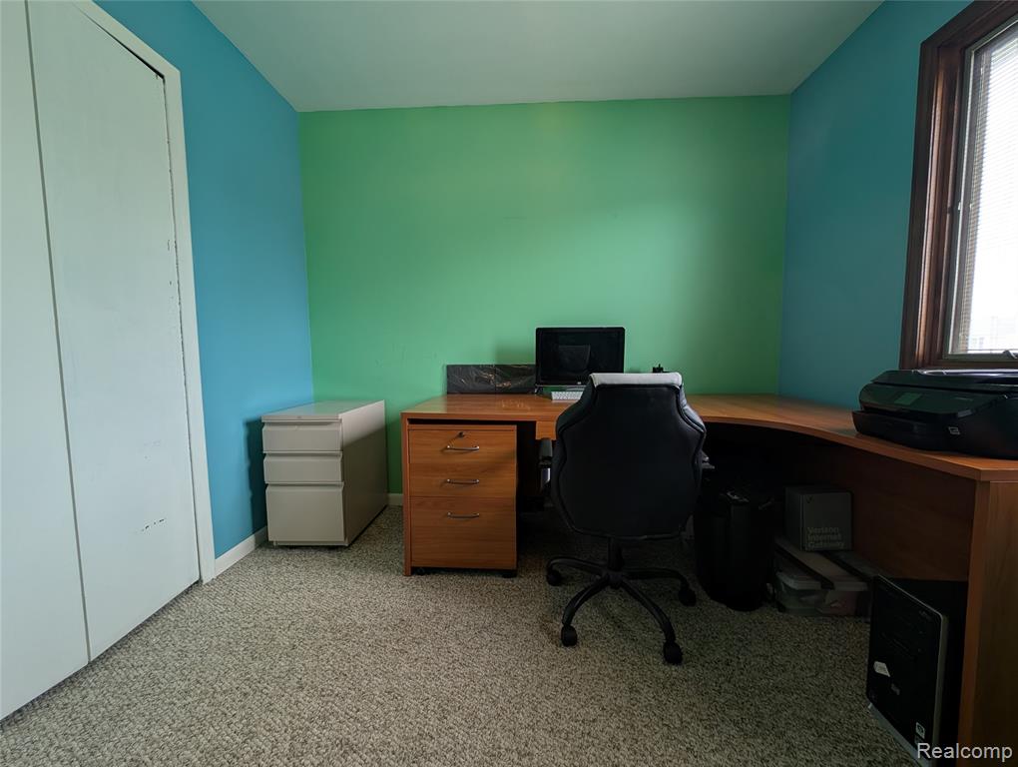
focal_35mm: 12
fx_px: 353
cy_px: 384
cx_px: 509
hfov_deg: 110.5
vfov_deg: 94.6
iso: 48
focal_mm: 2.23
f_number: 1.95
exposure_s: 1/24
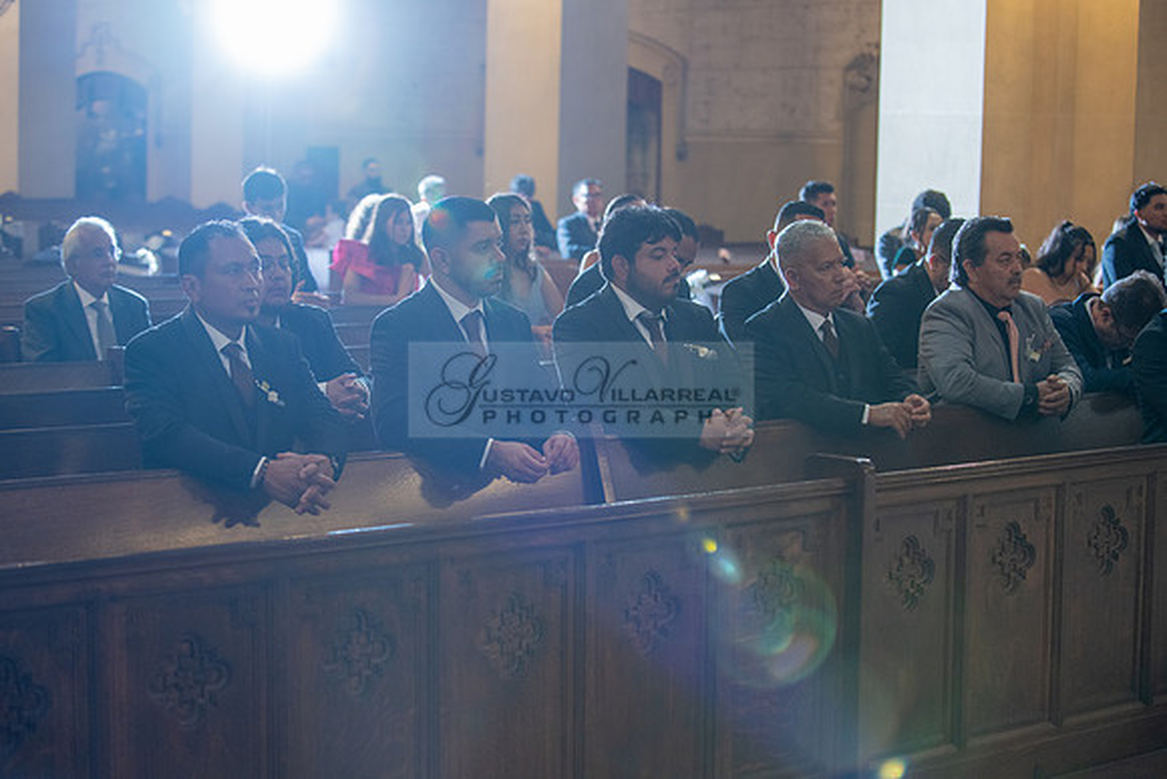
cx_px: 584
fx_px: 2270
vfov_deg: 19.5
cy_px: 390
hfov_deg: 28.8
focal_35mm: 70
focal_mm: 70
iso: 1000
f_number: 2.8
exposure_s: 1/100
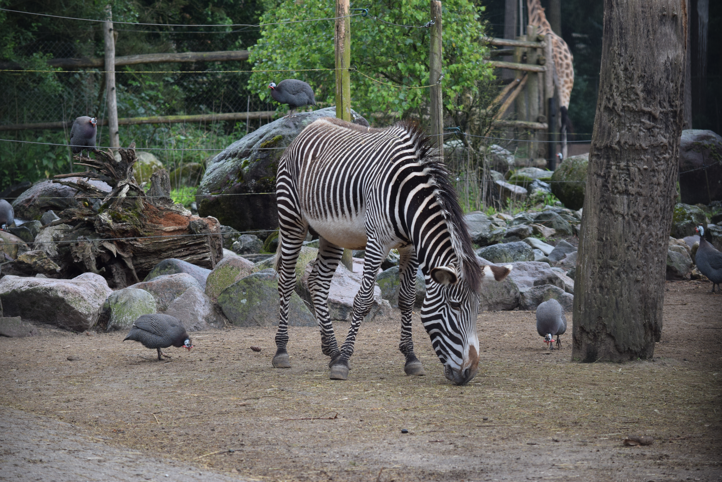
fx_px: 3760
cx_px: 361
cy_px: 241
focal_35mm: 188
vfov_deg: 7.3
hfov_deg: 11.0
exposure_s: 1/200
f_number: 7.1
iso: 400
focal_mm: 125
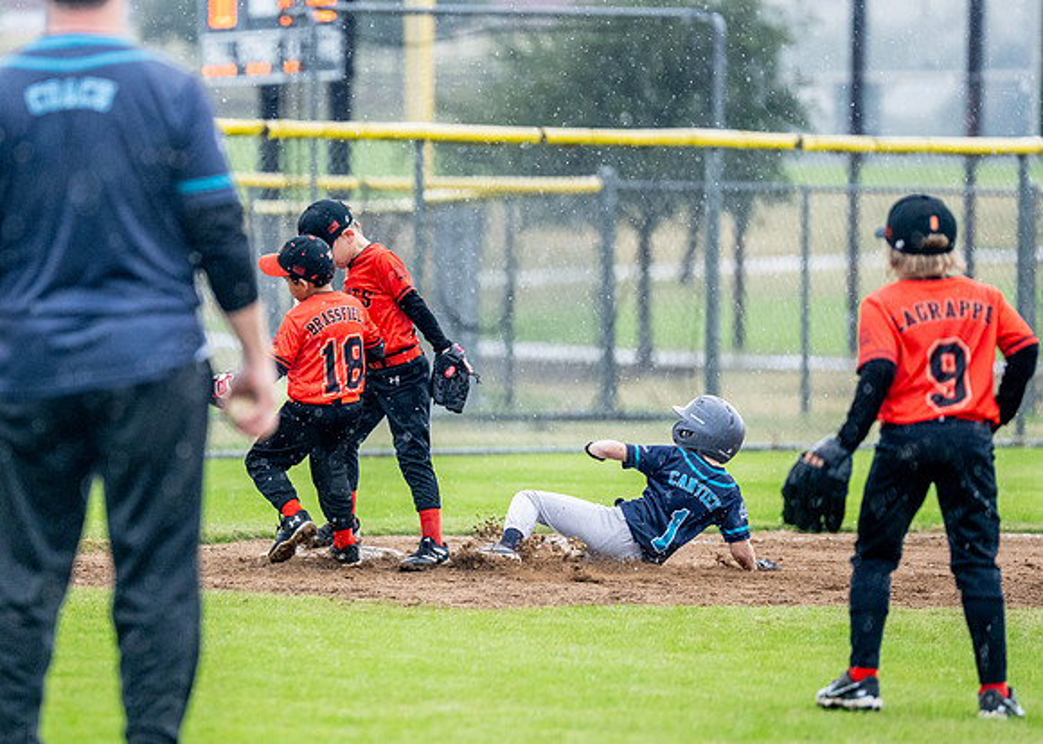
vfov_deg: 4.7
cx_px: 331
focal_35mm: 304
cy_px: 338
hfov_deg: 6.6
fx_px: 9016
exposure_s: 1/1000
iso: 1250
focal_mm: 200
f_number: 2.8
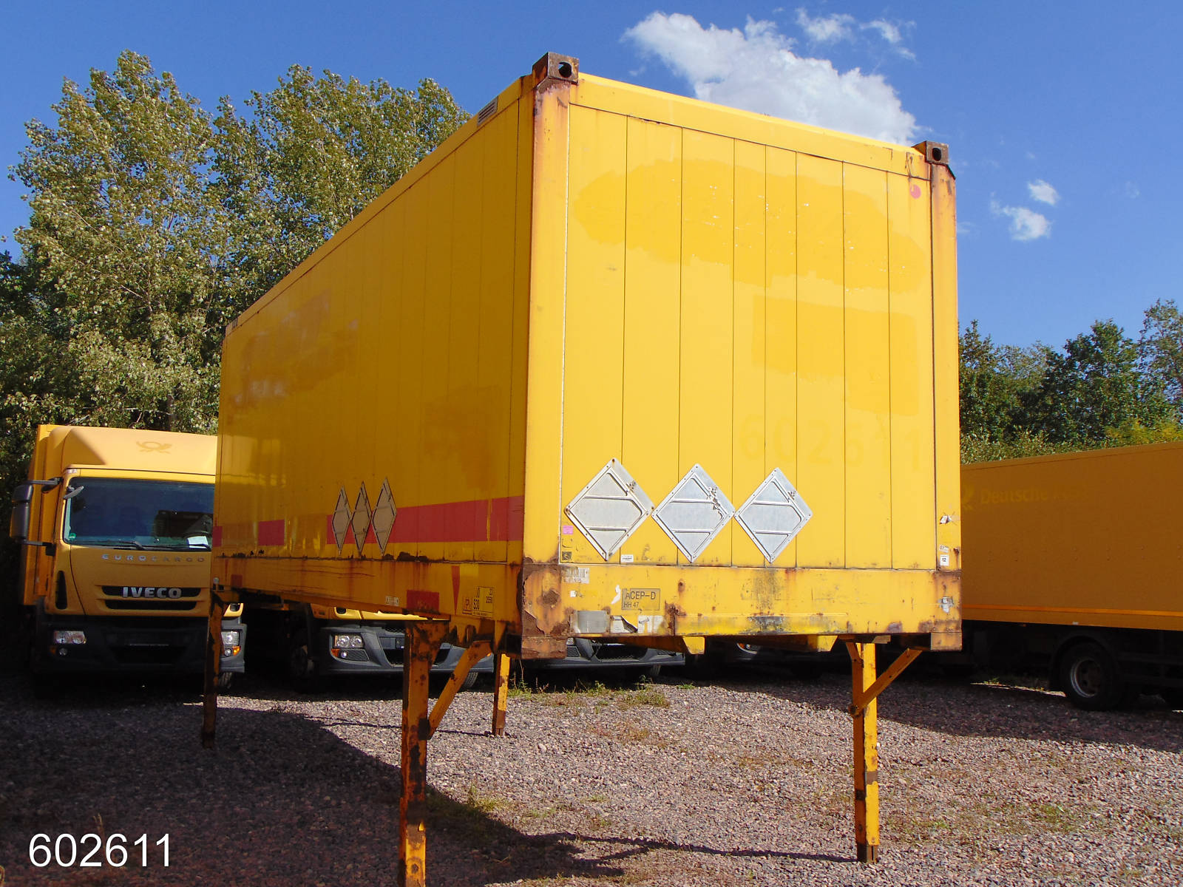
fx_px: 1196
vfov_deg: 40.7
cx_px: 592
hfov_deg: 52.6
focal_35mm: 35
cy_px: 444
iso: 80
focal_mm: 6.3
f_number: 8.3
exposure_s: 1/200
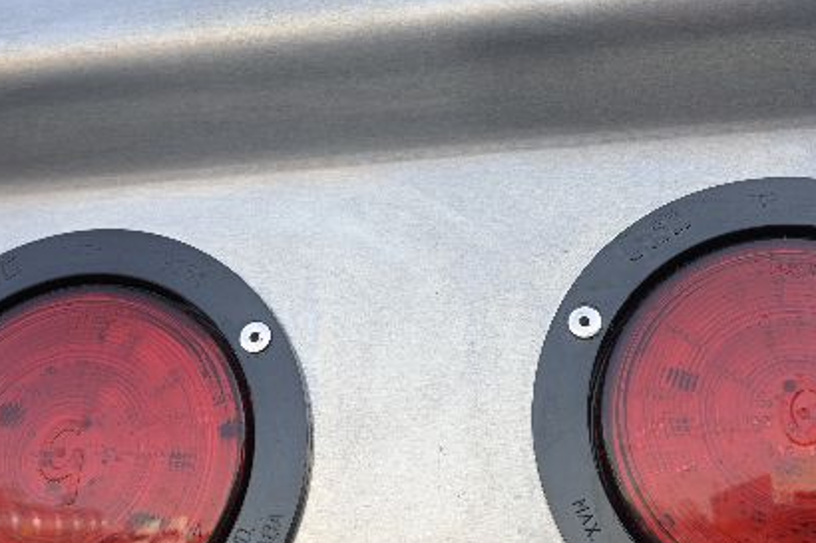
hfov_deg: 48.6
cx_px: 468
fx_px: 901
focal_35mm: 40
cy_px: 354
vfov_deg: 33.3
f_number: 8
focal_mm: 25.5
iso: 400
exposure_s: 1/125
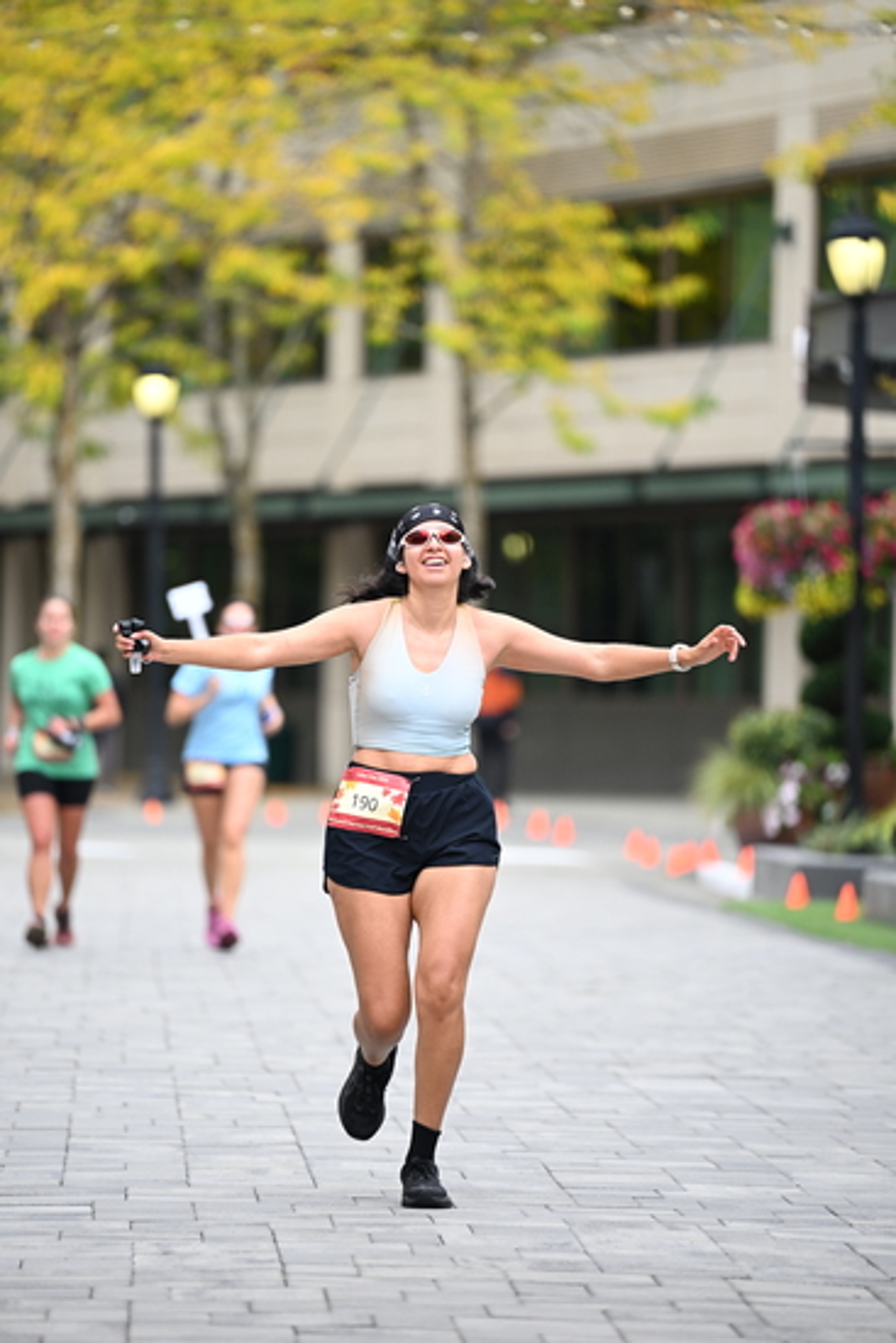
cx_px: 448
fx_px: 7461
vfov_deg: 10.3
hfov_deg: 6.9
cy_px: 672
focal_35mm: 200
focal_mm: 200
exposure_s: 1/1600
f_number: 2.8
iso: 640
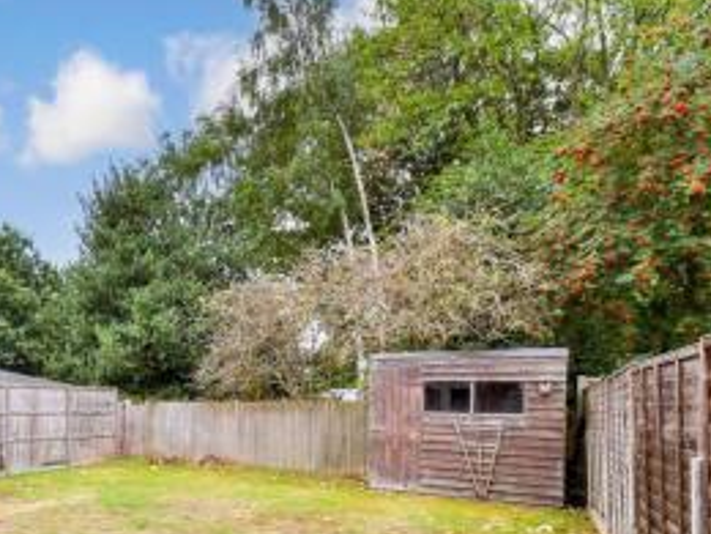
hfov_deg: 40.3
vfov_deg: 32.2
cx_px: 96
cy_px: 407
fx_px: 904
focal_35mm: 44
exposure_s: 1/160
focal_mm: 17
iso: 320
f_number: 8
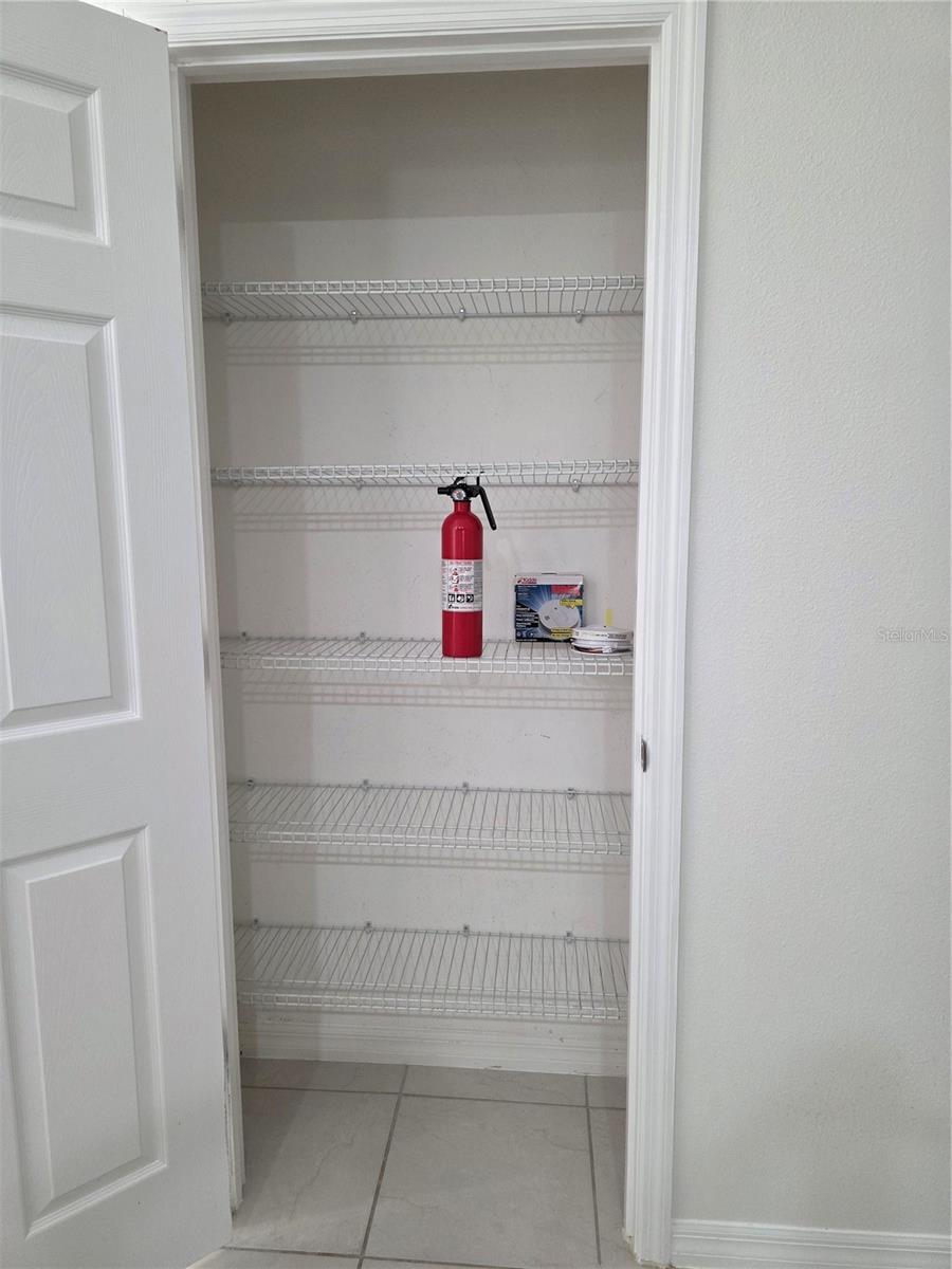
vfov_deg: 73.9
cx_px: 476
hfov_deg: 58.9
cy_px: 634
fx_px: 843
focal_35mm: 23
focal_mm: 6.3
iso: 320
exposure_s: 1/120
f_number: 1.7
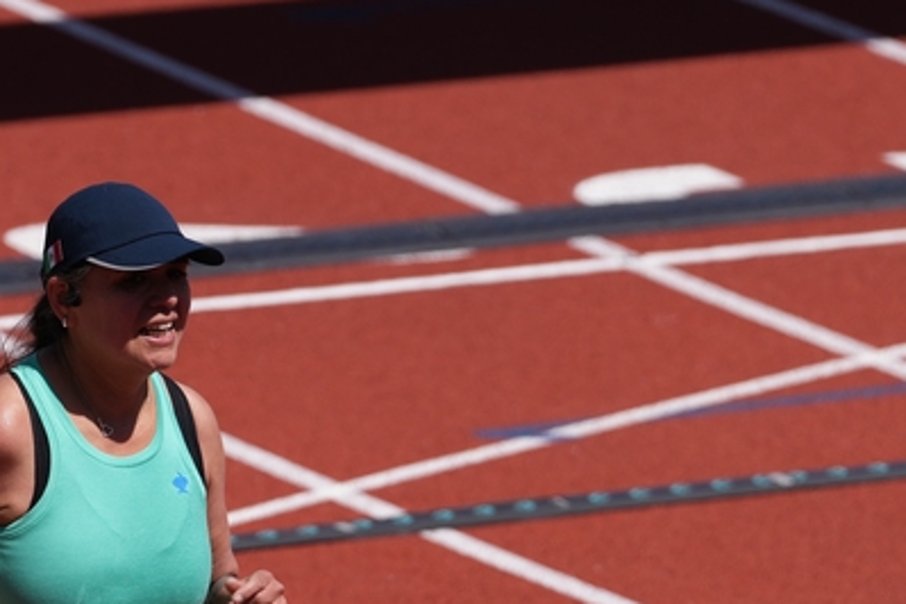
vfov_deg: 2.0
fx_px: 17666
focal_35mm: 702
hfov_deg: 2.9
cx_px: 120
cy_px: 596
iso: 100
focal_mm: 200
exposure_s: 1/2000
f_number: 3.2
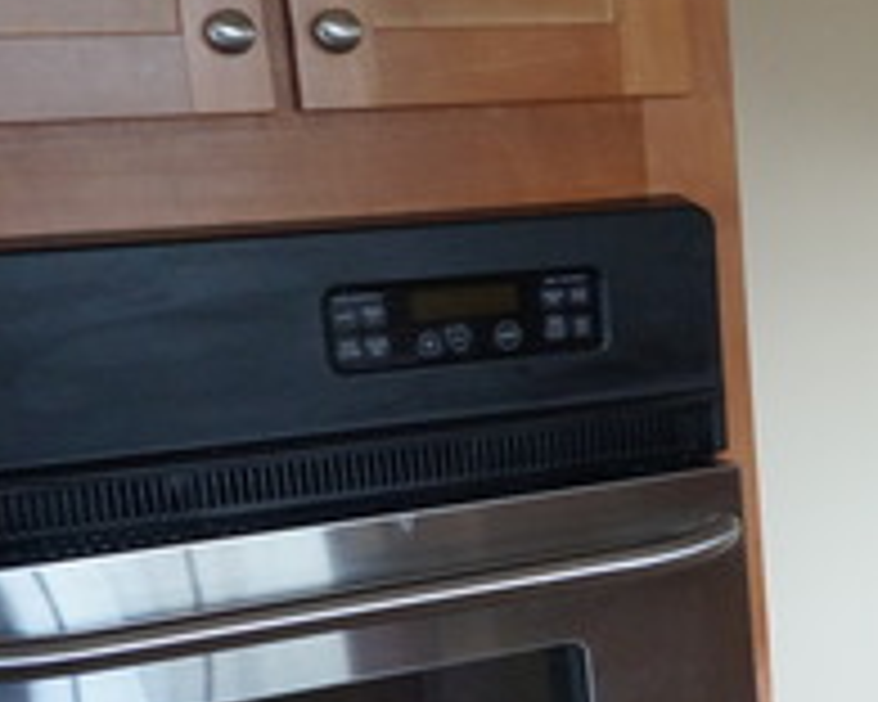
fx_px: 1923
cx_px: 1076
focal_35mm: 74
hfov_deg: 23.4
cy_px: 560
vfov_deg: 20.5
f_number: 4
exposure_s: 1/160
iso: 1600
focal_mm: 16
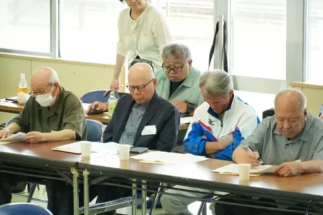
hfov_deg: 10.2
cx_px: 162
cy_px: 108
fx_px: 1816
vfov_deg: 6.8
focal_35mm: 202
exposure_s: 1/250
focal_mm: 135
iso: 5000
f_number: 5.6
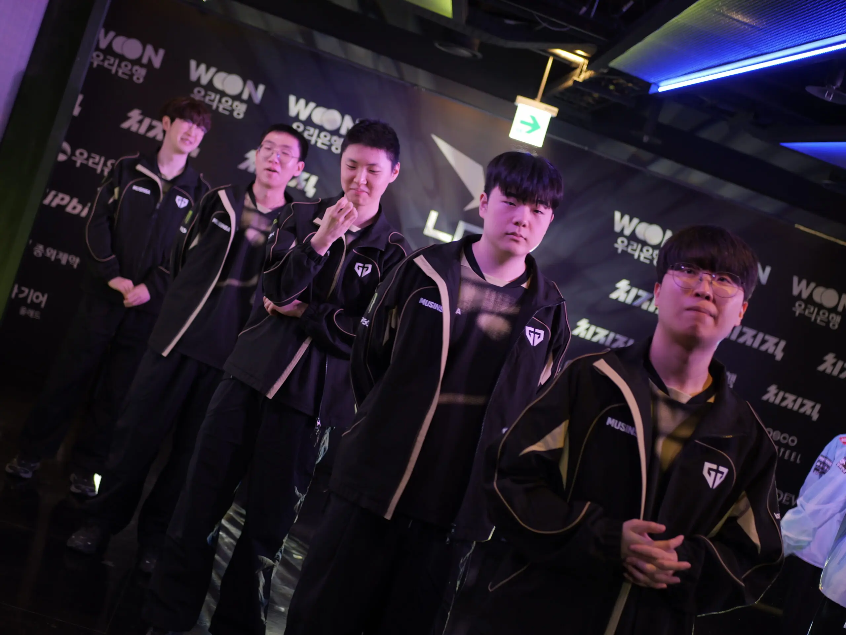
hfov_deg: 38.2
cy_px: 318
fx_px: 1222
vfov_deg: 29.1
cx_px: 423
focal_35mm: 50
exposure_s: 1/60
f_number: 1.7
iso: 400
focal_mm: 25
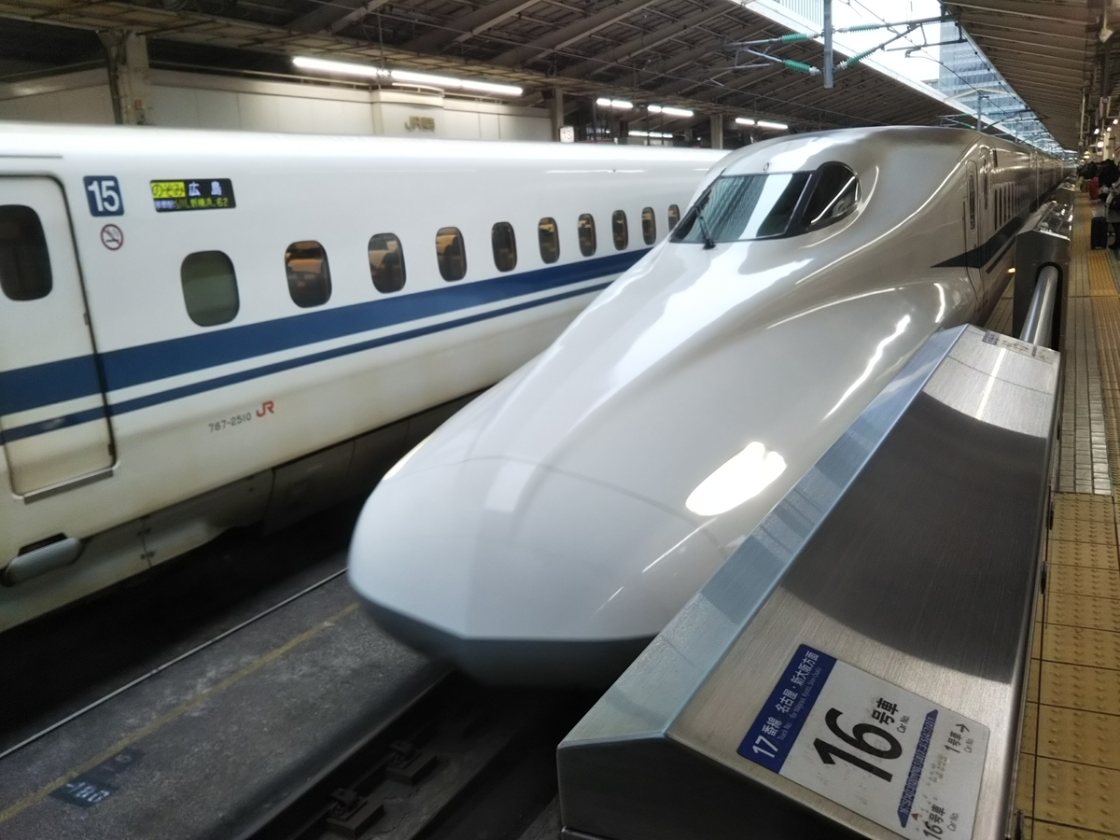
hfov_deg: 60.0
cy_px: 420
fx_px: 971
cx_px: 560
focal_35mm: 30
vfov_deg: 46.8
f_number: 2.2
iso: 40
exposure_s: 1/60
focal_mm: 4
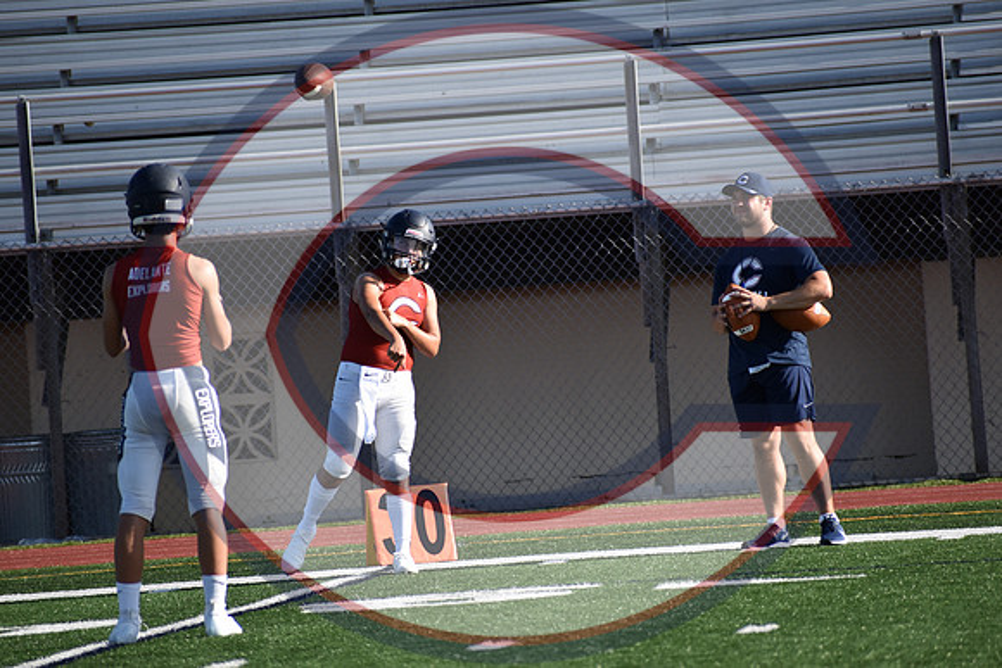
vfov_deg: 3.1
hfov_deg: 4.6
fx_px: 12527
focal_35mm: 450
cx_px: 501
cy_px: 334
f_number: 6.3
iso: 400
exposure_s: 1/1000
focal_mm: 300
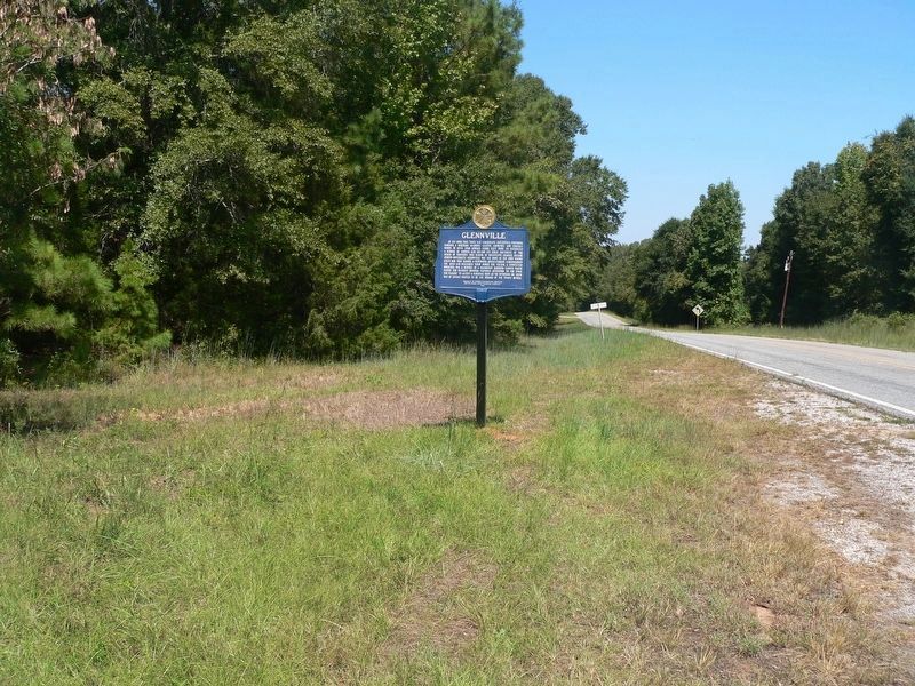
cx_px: 458
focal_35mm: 36
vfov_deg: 39.7
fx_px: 952
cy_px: 343
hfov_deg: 51.4
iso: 80
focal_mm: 6
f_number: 4
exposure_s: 1/400
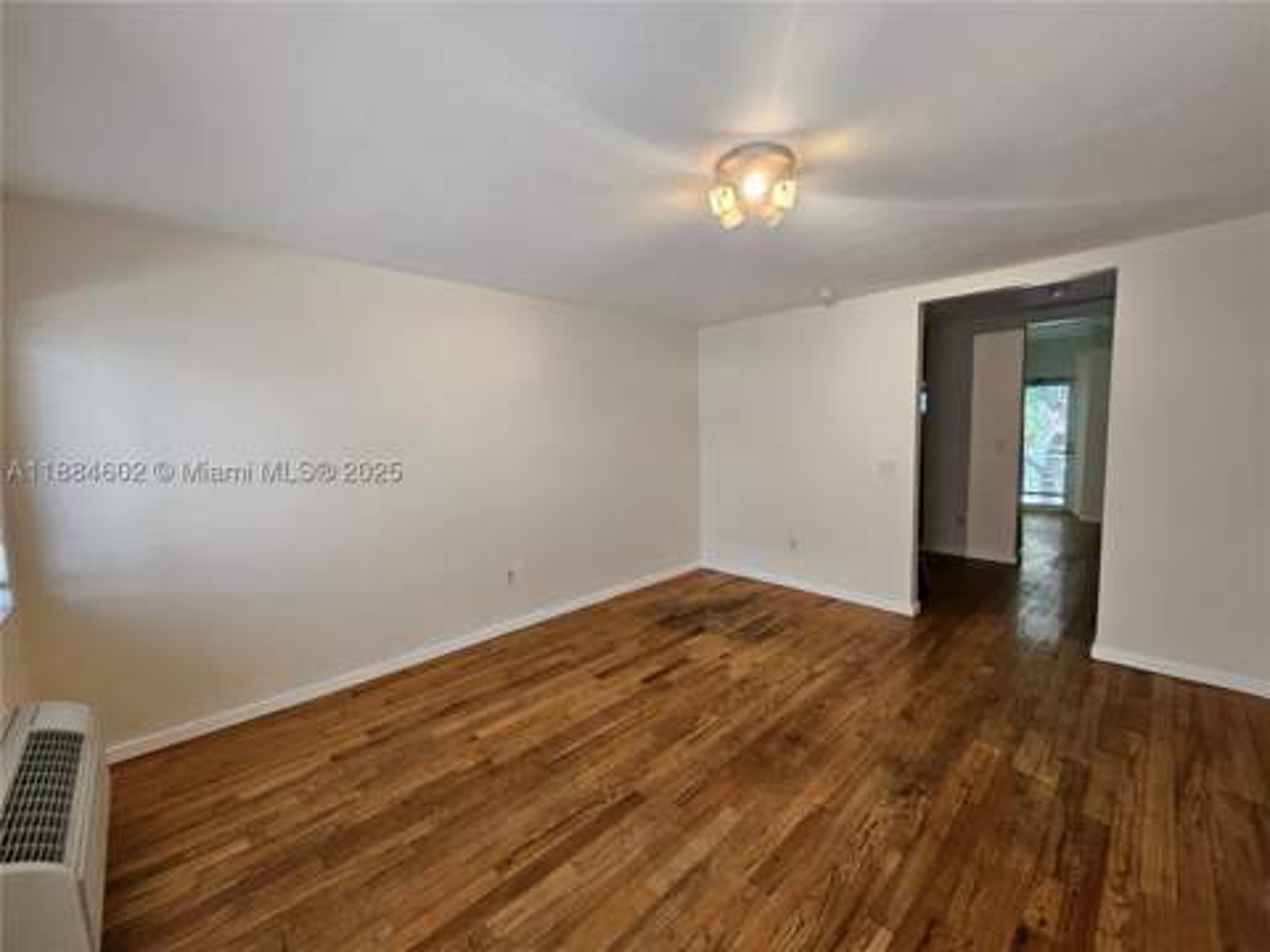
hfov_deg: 106.2
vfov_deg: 89.9
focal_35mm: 13
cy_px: 476
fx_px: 477
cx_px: 635
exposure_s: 1/60
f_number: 2.2
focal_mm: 1.74
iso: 160
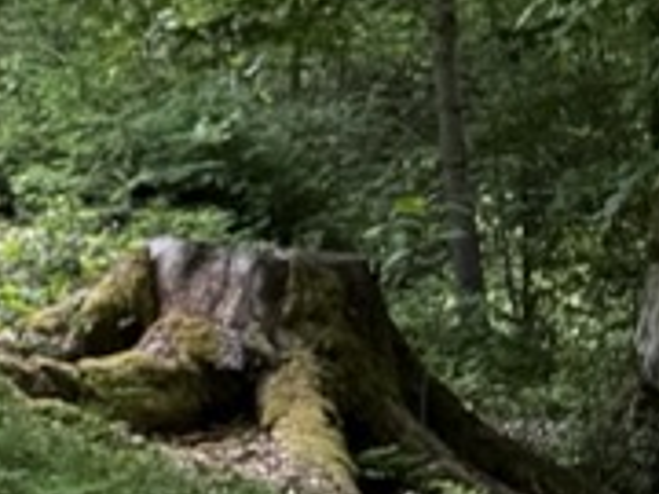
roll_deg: -1.3
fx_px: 3255
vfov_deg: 8.6
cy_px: -121
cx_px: -1073
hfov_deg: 9.8
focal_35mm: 171
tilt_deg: +5.5
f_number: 1.78
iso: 64
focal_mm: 6.76
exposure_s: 1/281
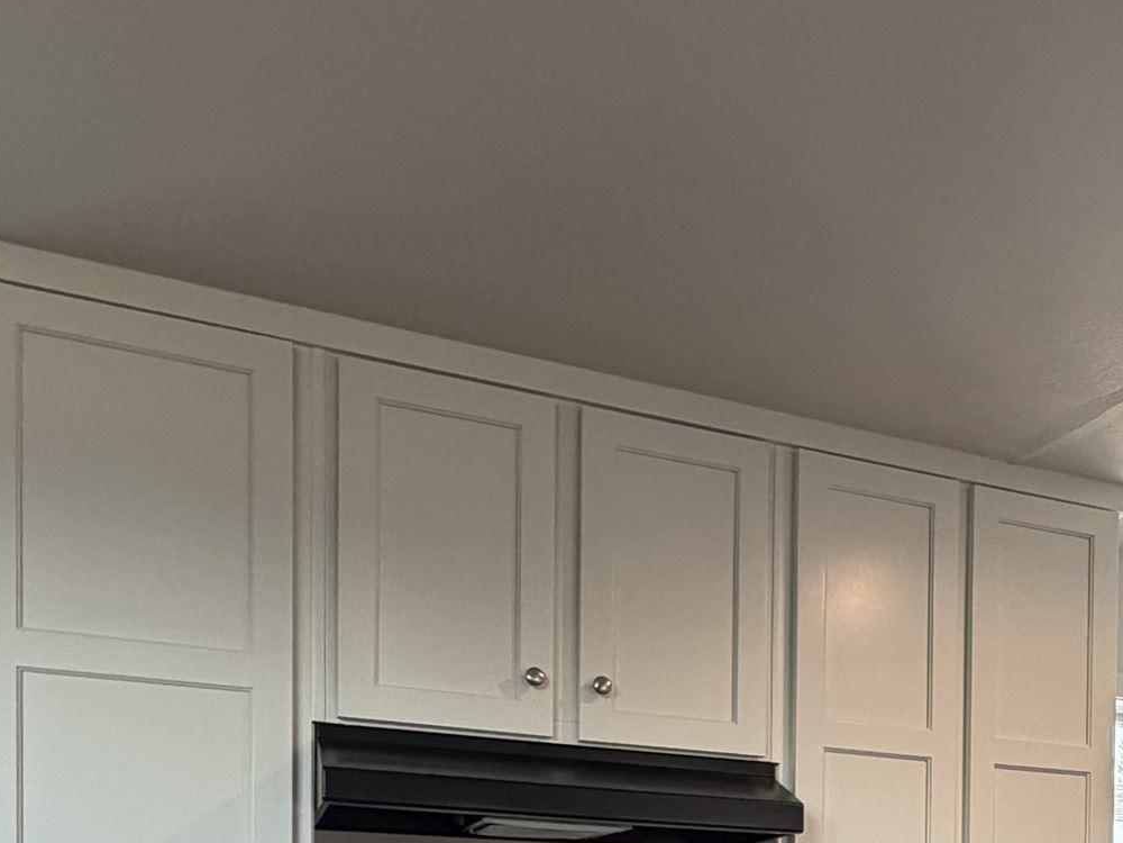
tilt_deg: -2.7
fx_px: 1395
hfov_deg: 41.2
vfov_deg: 29.0
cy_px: 1014
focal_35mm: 43
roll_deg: -0.2
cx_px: 962
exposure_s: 1/120
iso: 200
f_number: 2.2
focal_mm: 2.22
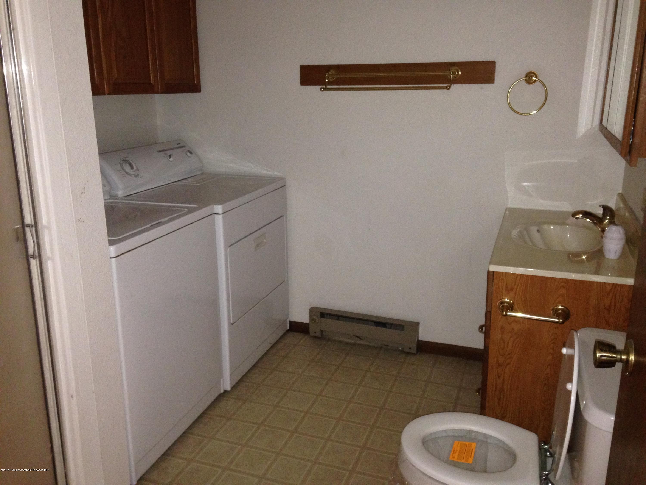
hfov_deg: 55.4
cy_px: 242
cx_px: 323
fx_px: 616
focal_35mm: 33
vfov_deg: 42.9
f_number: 2.4
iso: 320
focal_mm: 4.12
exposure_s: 1/16
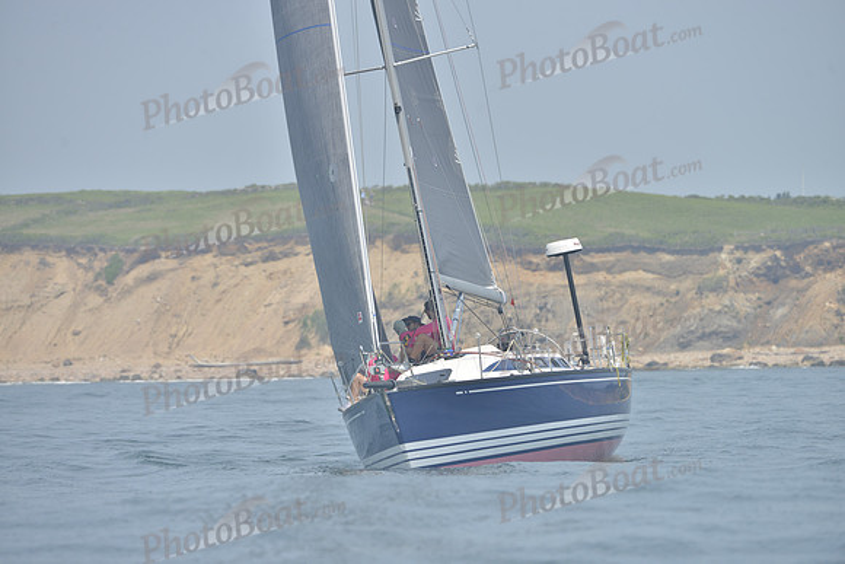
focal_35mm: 300
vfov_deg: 4.6
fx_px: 7043
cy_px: 282
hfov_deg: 6.9
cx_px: 422
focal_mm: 300
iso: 280
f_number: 8
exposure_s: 1/1000
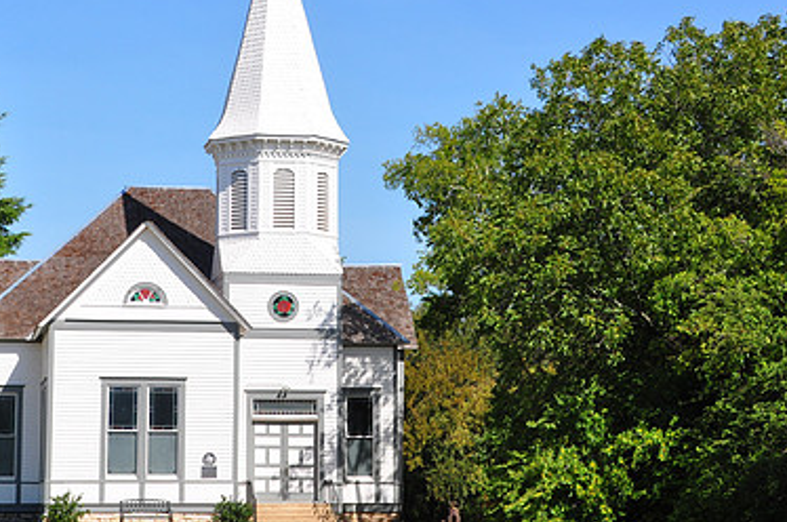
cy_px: 241
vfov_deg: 12.8
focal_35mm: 107
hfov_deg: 19.1
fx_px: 2335
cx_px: 290
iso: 200
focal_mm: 46
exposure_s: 1/160
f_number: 14
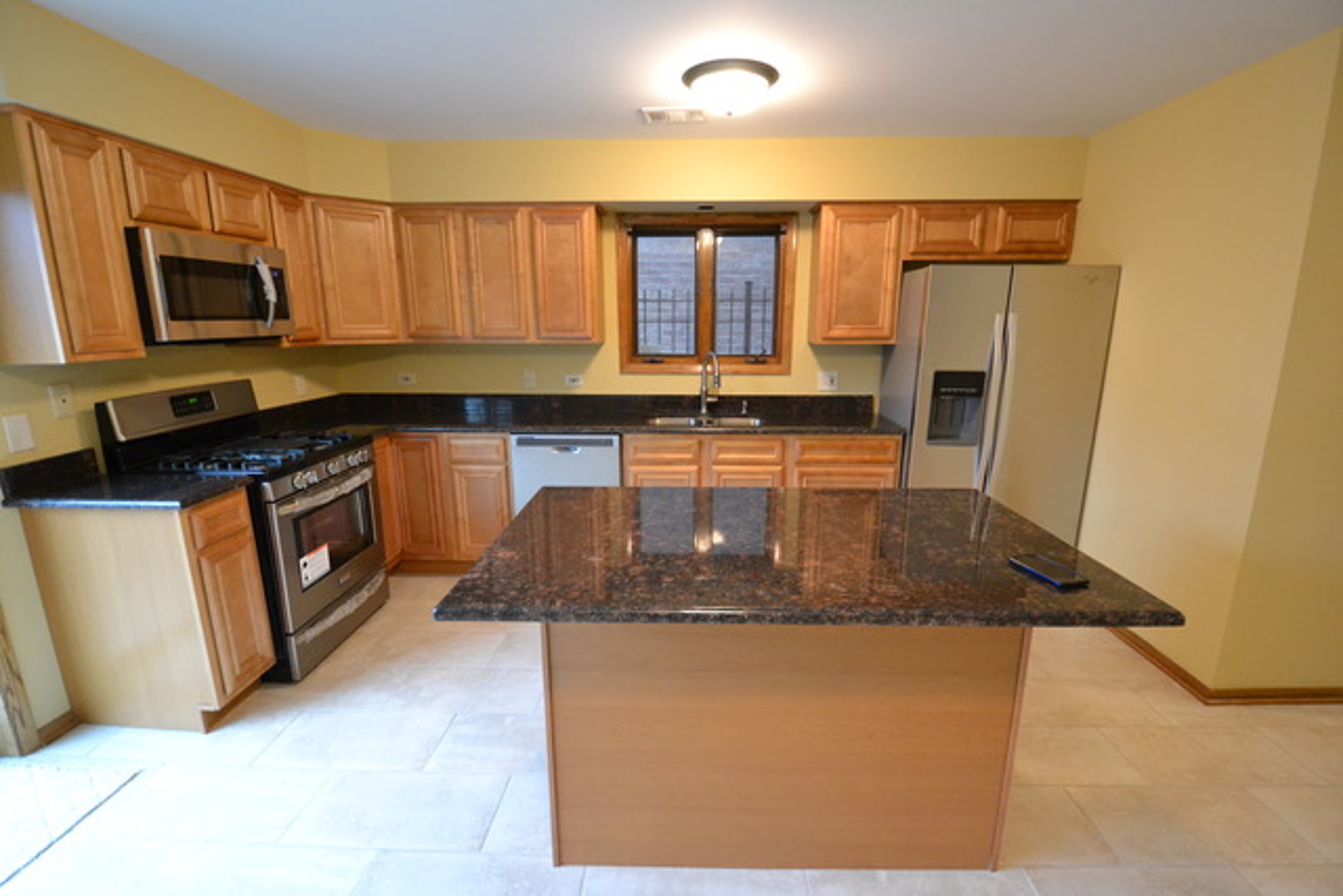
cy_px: 448
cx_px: 672
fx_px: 560
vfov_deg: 77.4
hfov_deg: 100.4
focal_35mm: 15
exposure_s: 1/60
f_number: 3.5
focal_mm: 10
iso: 2500
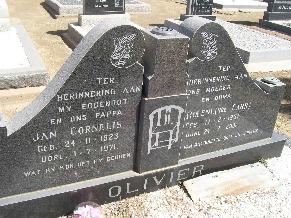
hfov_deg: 50.1
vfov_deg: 38.7
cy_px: 111
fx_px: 311
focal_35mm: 37
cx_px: 142
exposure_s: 1/434
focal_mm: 6
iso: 80
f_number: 4.8
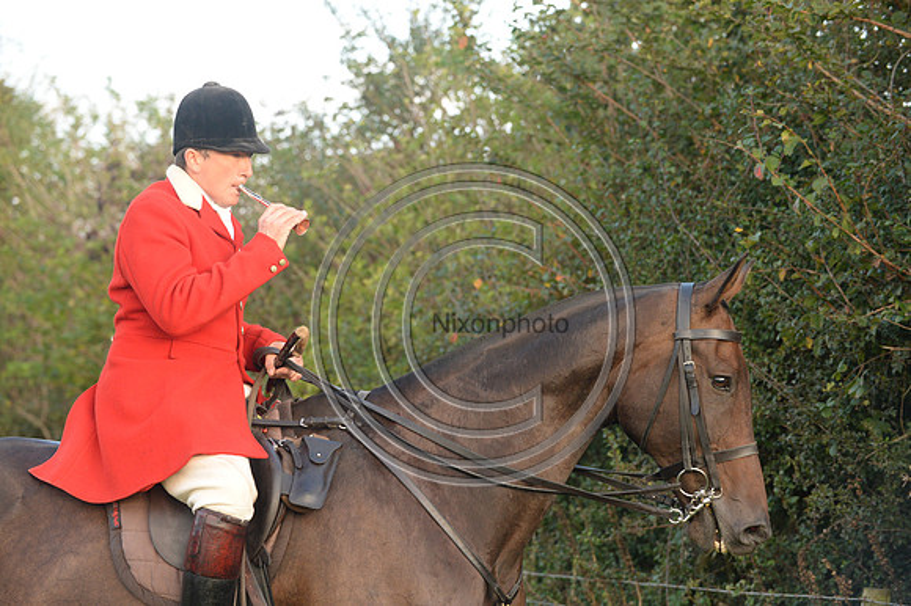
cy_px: 303
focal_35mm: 105
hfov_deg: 19.5
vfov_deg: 13.0
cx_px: 456
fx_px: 2655
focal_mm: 105
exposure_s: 1/1000
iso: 2500
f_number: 4
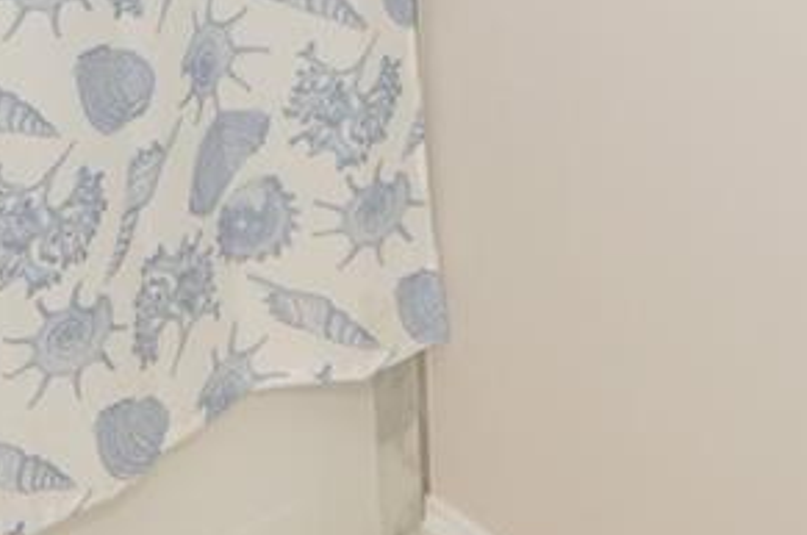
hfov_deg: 20.5
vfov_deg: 12.8
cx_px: 557
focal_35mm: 99
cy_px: -356
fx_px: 2216
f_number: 11
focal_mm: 12
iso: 400
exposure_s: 1/60
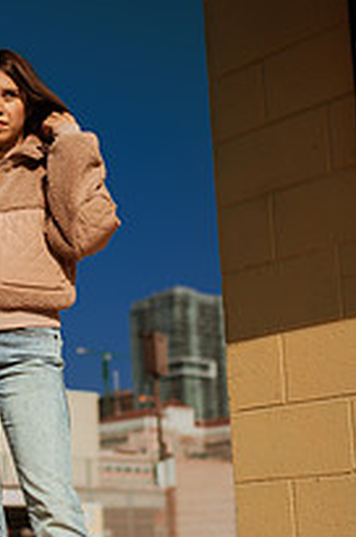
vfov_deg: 26.2
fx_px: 1146
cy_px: 361
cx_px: -34
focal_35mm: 77
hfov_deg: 17.1
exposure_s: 1/8000
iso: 50
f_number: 1.8
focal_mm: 35
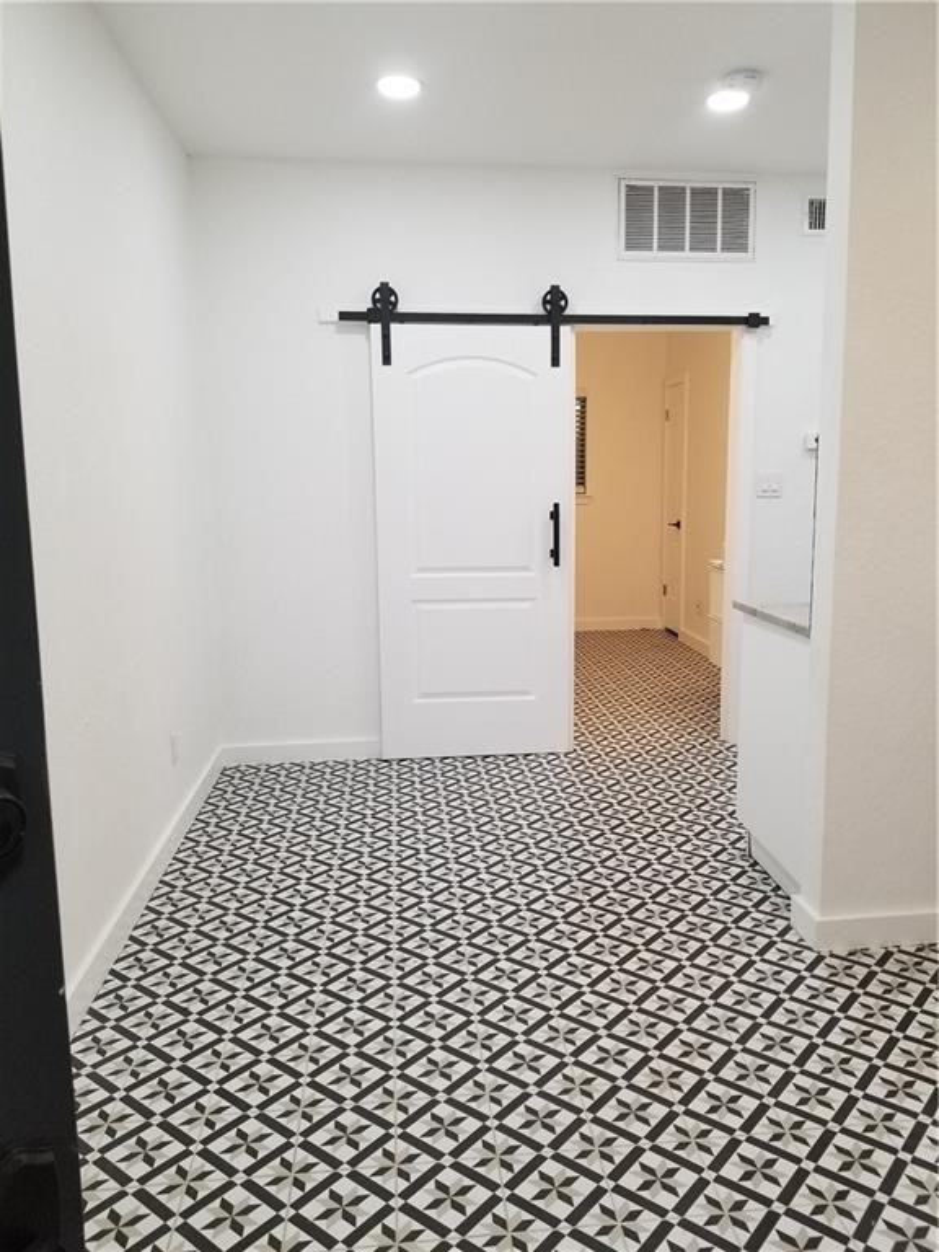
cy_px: 626
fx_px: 940
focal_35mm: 26
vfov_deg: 67.3
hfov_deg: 53.1
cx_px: 470
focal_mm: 4.25
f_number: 1.7
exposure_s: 1/60
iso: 100
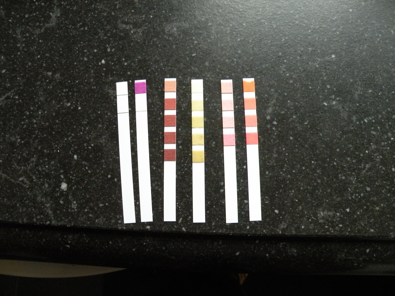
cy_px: 148
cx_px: 198
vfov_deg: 51.4
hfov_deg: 65.3
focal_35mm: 27
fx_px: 308
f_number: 2.8
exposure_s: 1/44.4
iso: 400
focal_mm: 4.7
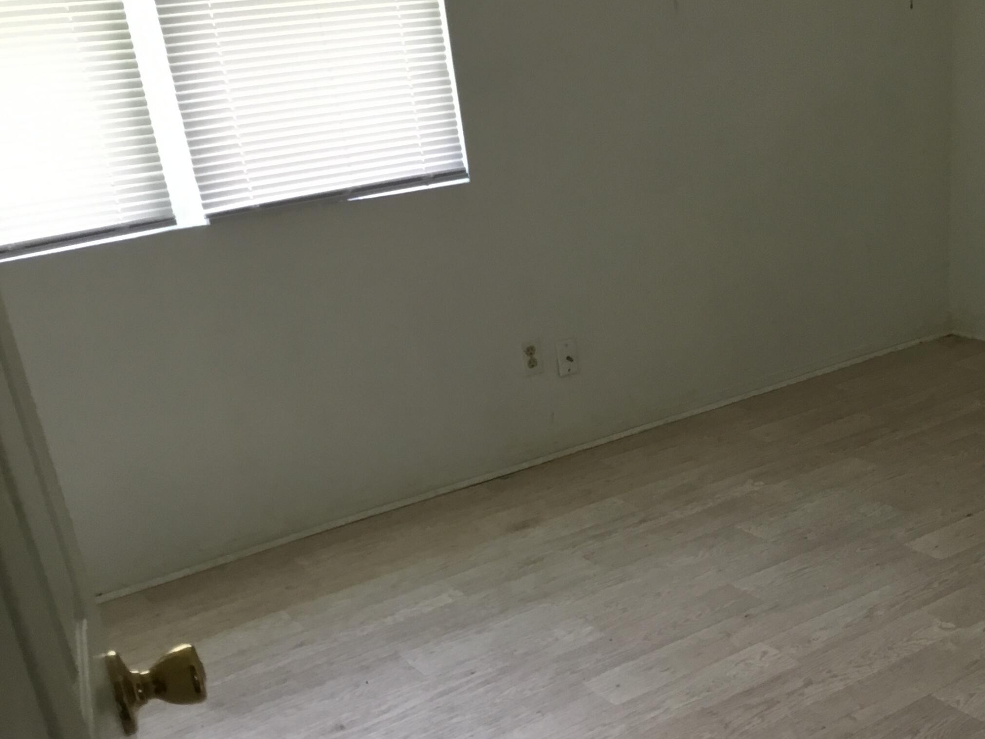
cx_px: 723
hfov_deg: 40.2
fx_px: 1309
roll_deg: +4.6
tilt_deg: -20.7
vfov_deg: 31.1
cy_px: 523
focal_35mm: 46
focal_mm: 3.3
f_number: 2.4
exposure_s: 1/30
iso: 64
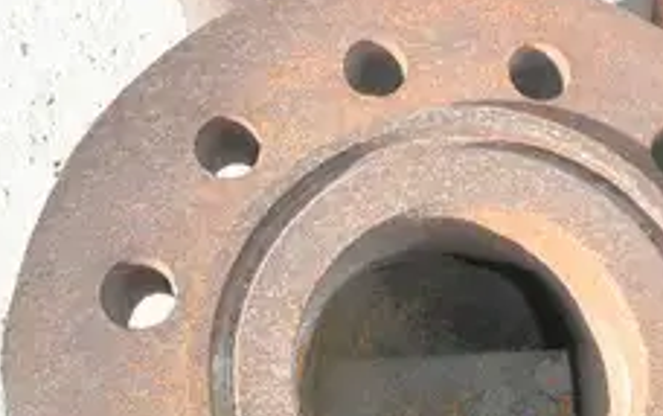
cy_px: 419
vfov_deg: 23.8
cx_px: 430
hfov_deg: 38.5
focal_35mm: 52
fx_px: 941
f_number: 3
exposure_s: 1/250
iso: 64
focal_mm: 5
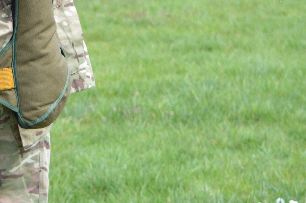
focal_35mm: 228
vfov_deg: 6.0
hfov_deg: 9.0
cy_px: 23
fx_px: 1940
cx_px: 19
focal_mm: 55
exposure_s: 1/800
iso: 400
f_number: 4.5
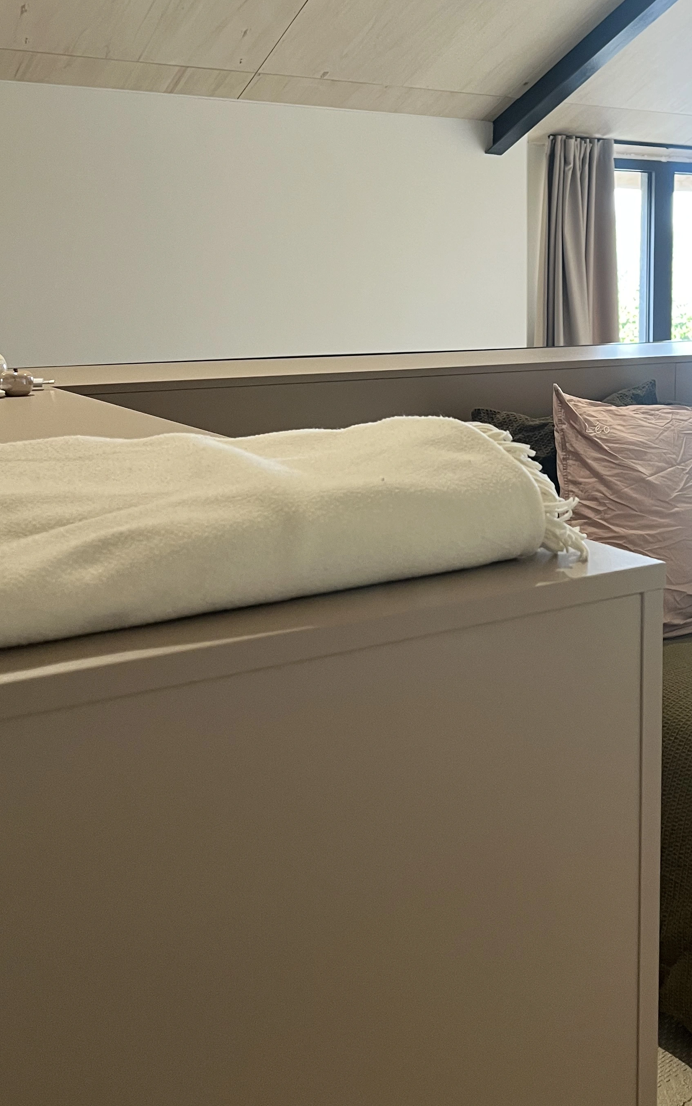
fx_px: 1237
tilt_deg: -6.2
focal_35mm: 41
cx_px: 533
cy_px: 389
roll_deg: +0.8
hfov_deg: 30.6
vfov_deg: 47.6
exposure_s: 1/93
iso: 125
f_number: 1.5
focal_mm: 5.7
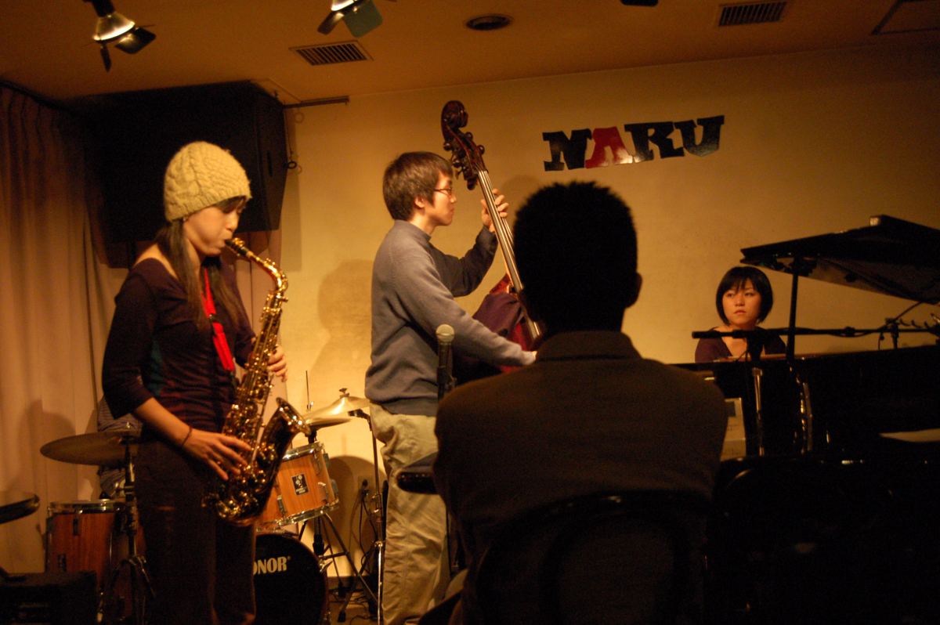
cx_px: 470
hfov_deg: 49.6
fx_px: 1017
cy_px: 312
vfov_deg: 34.2
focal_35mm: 39
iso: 1600
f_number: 4.2
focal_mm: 26
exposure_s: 1/13
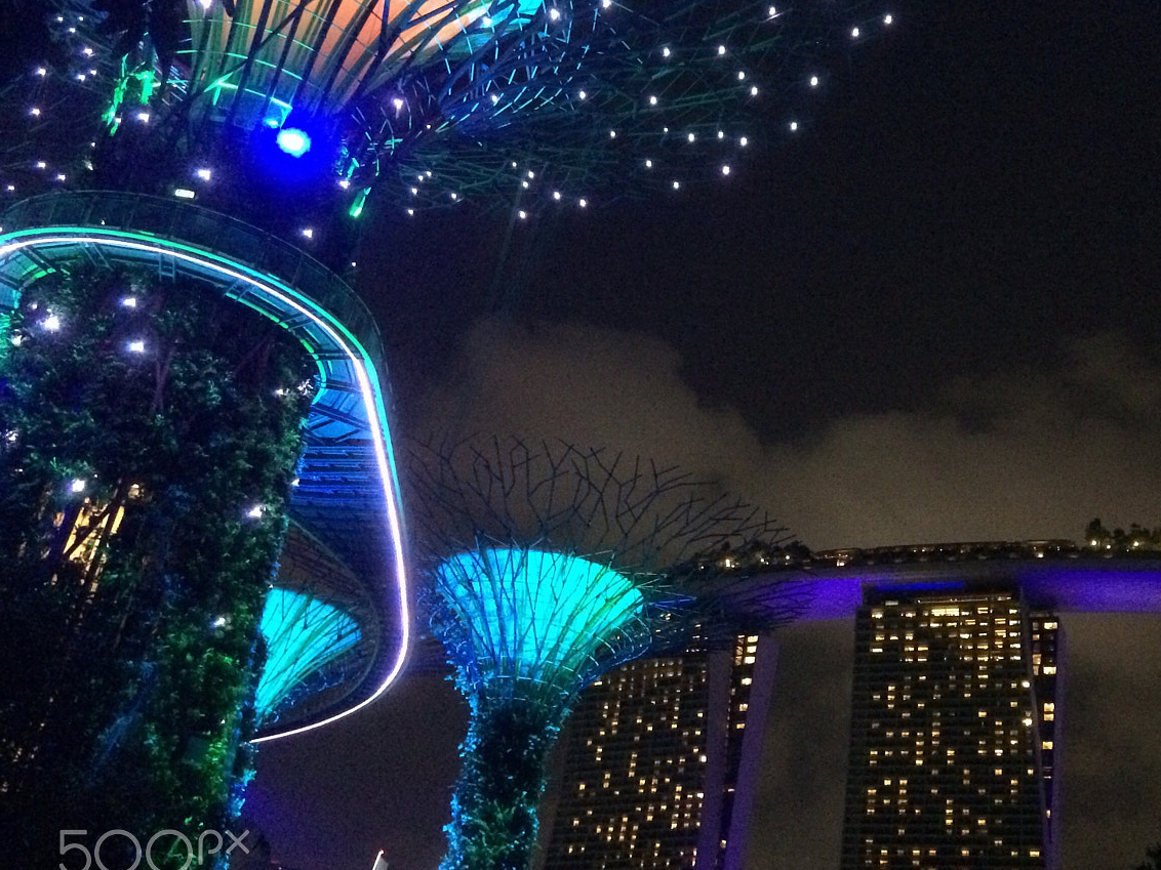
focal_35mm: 41
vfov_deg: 35.1
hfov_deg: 44.8
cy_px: 373
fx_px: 1375
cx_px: 815
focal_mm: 4.15
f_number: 2.2
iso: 800
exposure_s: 1/17
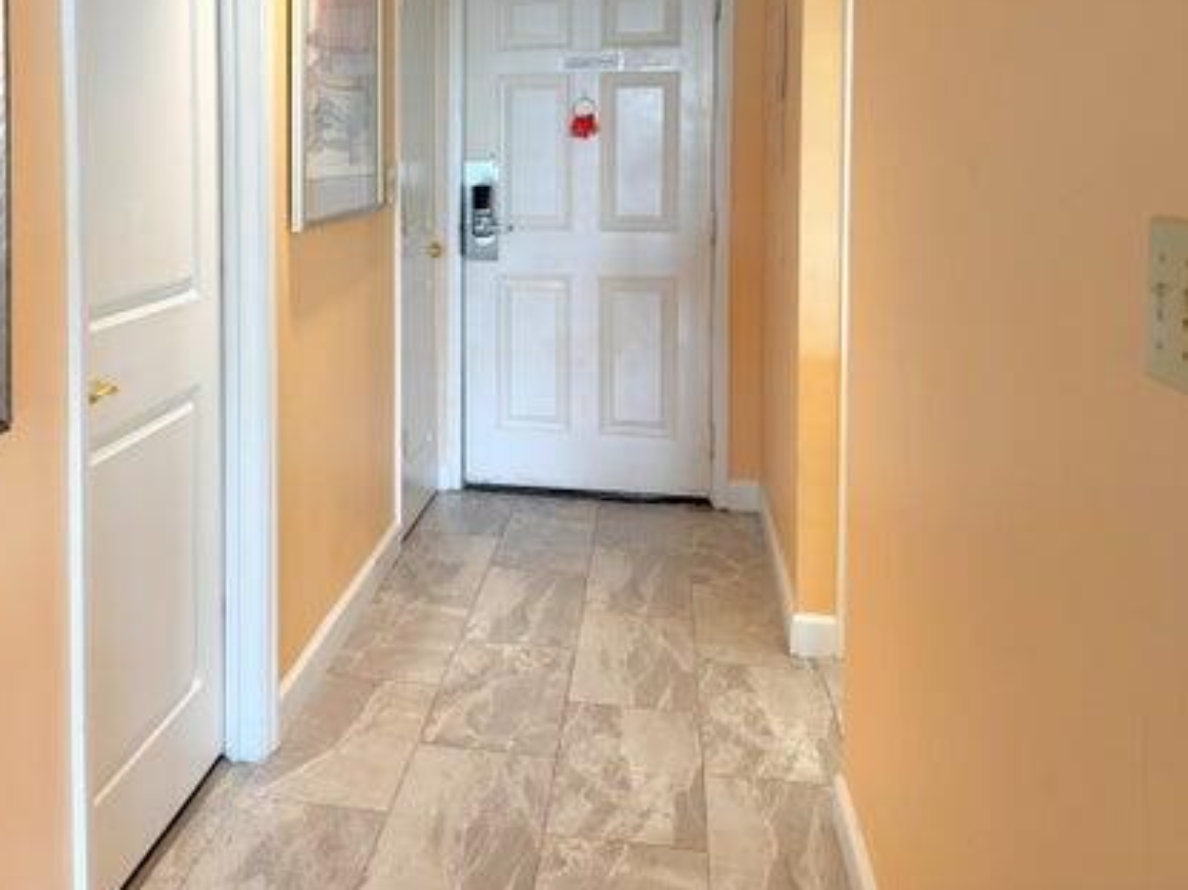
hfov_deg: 49.1
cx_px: 372
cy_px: 212
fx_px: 1269
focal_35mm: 37
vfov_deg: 37.6
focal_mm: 6.76
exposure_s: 1/60
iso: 160
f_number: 1.78
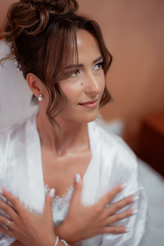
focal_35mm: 85
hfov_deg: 16.0
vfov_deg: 23.9
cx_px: 82
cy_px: 123
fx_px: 582
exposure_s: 1/400
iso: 640
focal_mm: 85
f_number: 2
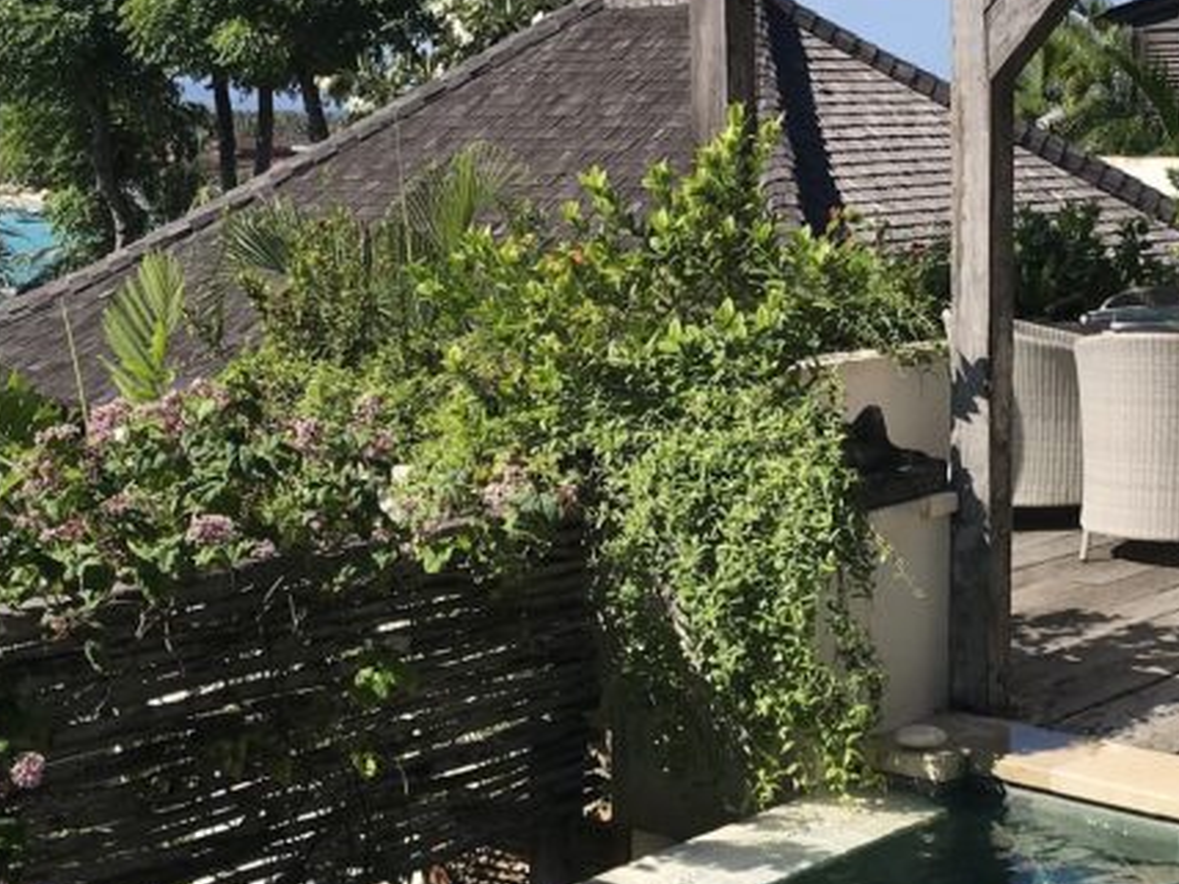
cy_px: 397
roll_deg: +0.7
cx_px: 802
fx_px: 2282
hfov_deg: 28.7
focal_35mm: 67
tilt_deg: -8.2
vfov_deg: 21.9
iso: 20
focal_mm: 3.99
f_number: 1.8
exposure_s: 1/2519
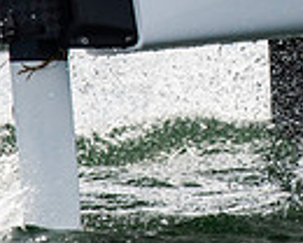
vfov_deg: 0.8
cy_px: -137
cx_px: 478
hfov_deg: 1.0
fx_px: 17173
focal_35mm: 1915
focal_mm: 300
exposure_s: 1/5000
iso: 400
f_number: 5
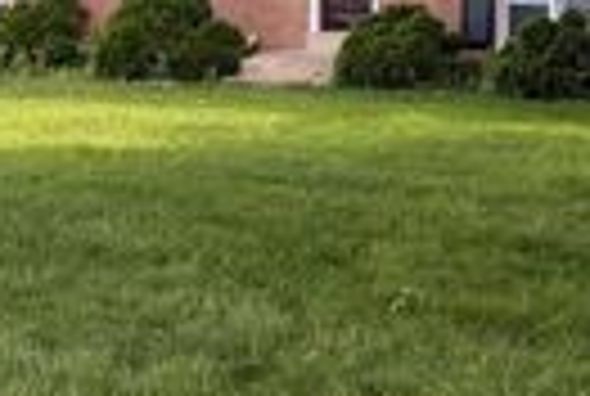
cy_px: -313
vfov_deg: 12.3
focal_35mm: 103
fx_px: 1692
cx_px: 351
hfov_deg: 19.8
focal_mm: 5.96
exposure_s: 1/756
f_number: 1.6
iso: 64
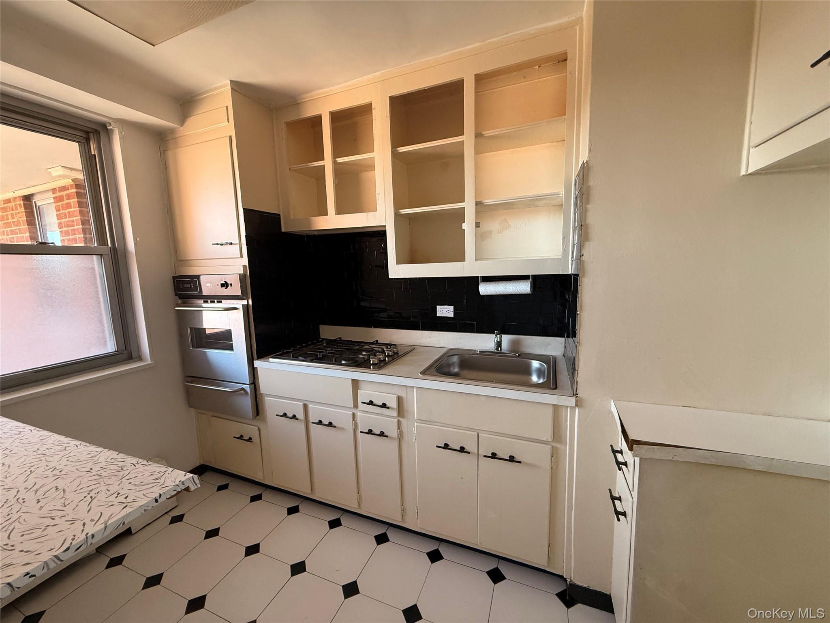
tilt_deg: -7.4
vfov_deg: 85.7
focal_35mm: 14
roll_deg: +1.7
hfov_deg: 102.1
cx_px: 415
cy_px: 312
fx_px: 336
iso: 320
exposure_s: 1/84
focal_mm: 2.22
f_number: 2.2
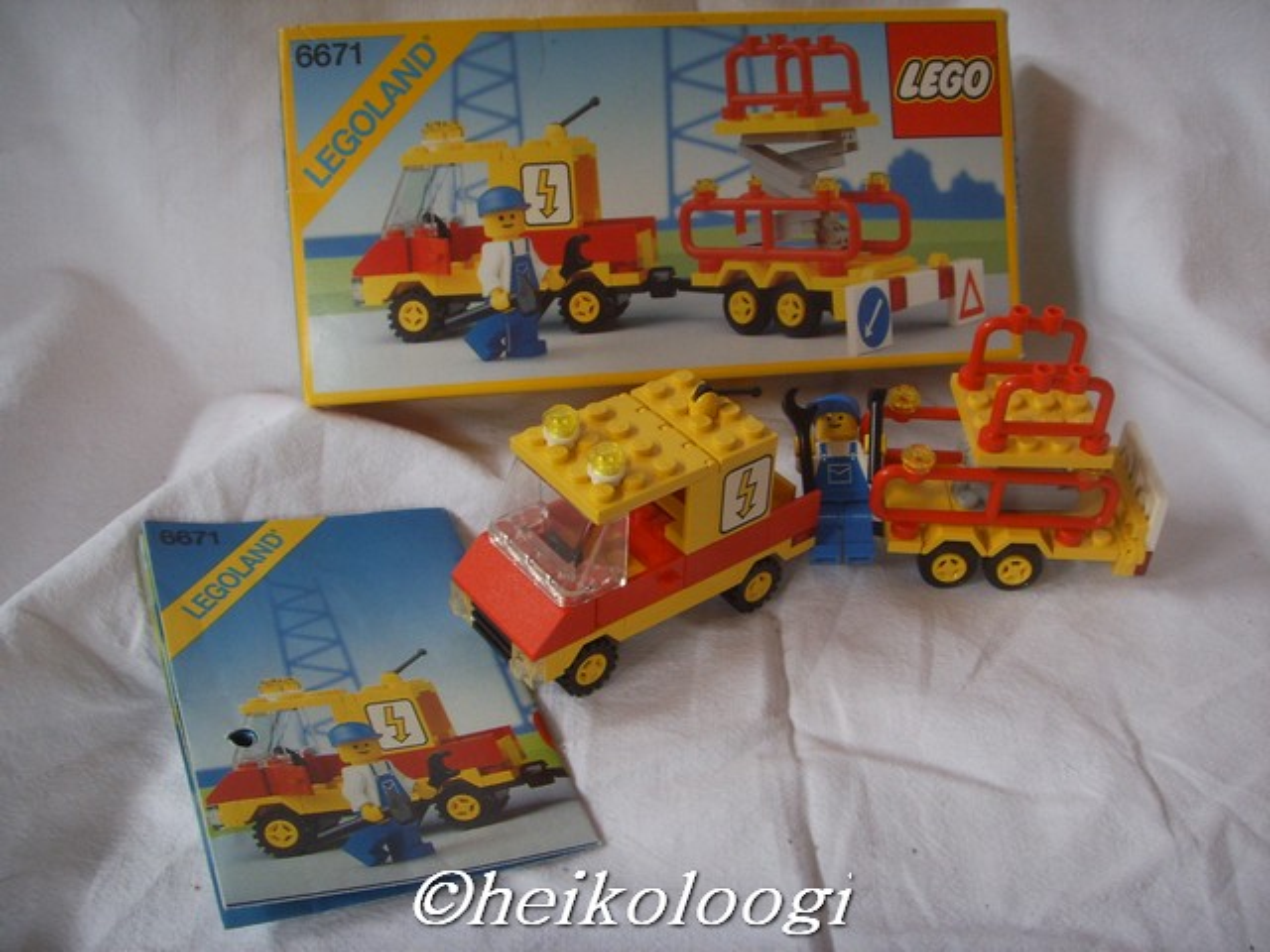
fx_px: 1431
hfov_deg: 47.9
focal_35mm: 39
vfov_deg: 36.8
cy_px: 476
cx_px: 635
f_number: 3.5
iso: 100
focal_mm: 6.6
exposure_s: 1/60
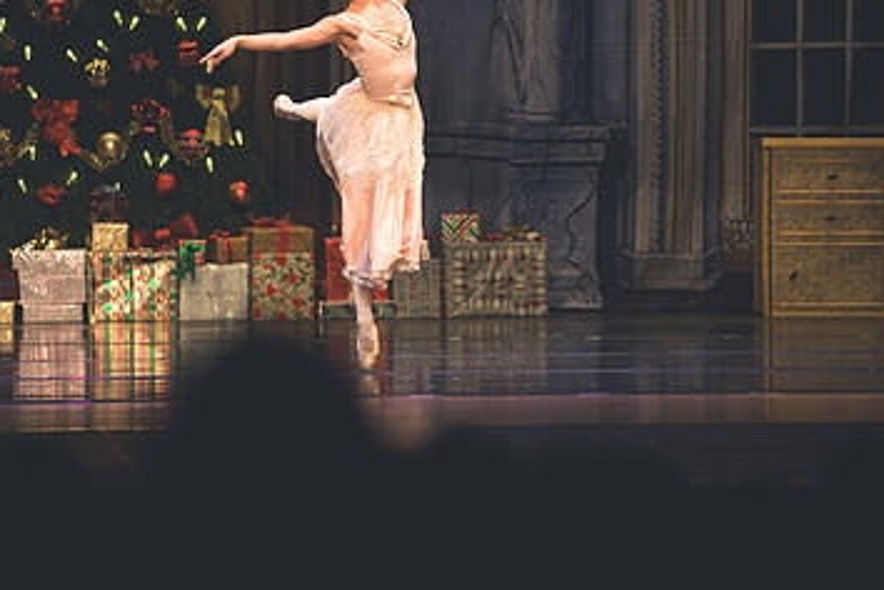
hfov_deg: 7.0
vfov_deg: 4.7
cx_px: 395
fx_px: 7243
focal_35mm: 295
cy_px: 124
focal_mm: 180
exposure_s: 1/400
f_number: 2.8
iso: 360
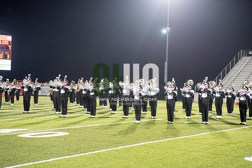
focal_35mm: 70
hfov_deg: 28.8
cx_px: 126
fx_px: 490
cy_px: 84
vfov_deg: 19.5
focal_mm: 70
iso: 5000
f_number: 5.6
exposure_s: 1/200
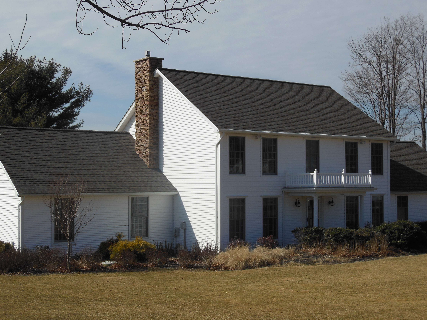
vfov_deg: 25.7
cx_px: 214
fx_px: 703
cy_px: 160
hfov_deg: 33.8
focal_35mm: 57
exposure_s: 1/500
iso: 125
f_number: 8.2
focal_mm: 10.2
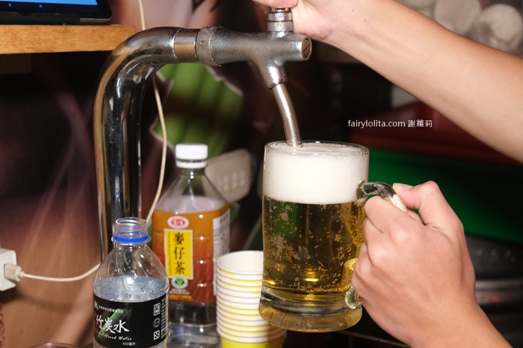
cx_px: 262
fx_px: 508
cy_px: 174
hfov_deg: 54.4
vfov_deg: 37.9
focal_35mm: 35
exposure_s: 1/85
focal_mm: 23
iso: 2000
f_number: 2.8
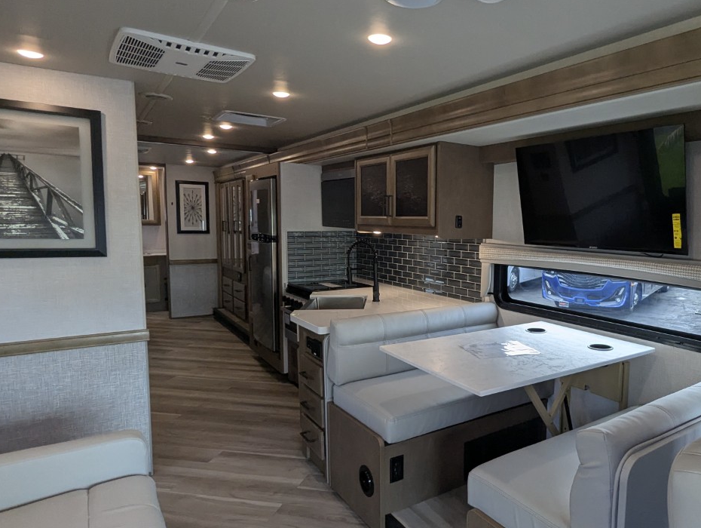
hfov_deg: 70.2
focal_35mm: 24
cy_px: 272
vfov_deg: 56.9
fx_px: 487
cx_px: 446
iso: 155
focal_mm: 2.35
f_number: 2.2
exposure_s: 1/205
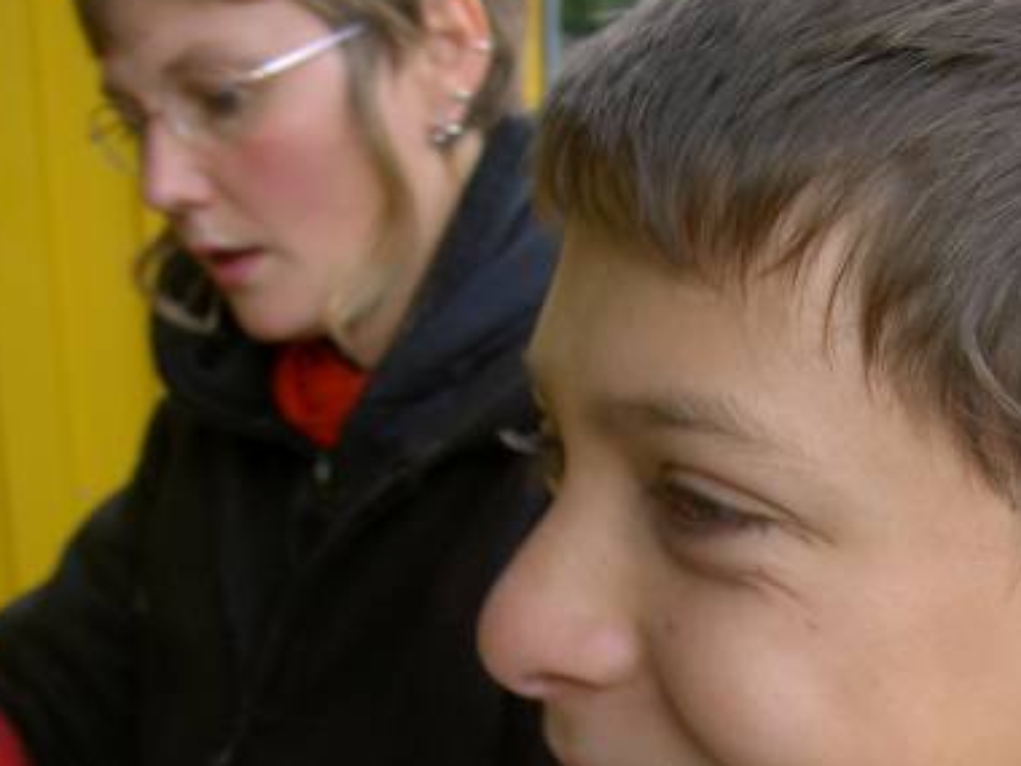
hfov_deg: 23.3
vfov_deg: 17.7
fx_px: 2419
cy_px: 726
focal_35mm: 82
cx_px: 908
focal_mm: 8
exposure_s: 1/60
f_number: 2.8
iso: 100
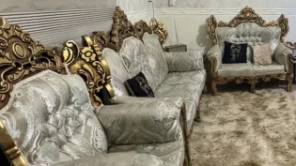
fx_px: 243
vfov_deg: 36.9
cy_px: 43
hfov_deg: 54.2
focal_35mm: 31
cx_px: 269
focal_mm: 2.22
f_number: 2.2
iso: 400
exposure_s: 1/50
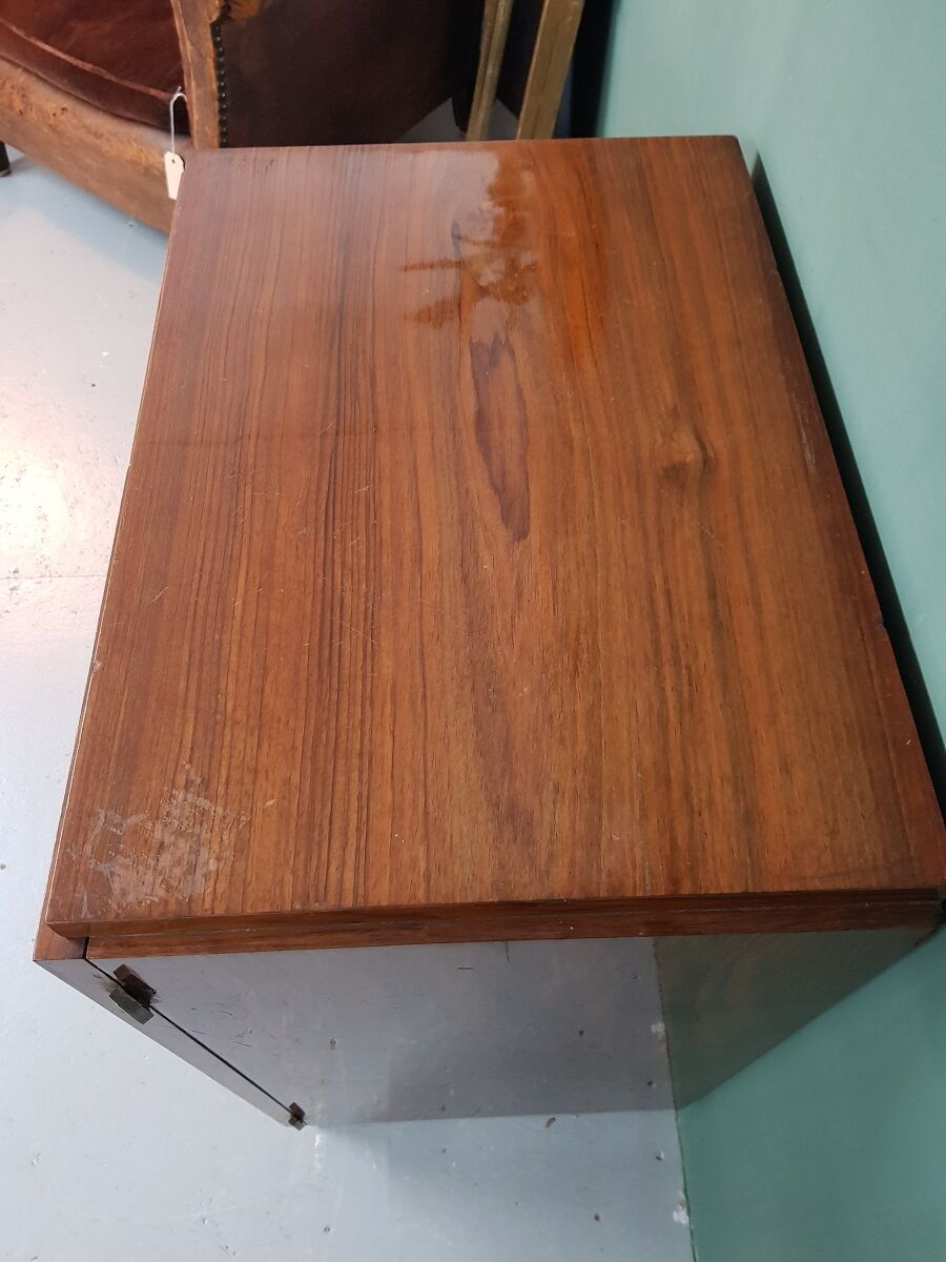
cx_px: 473
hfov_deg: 53.1
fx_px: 947
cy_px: 631
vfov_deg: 67.3
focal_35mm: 26
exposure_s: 1/10
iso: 250
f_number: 1.7
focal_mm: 4.2
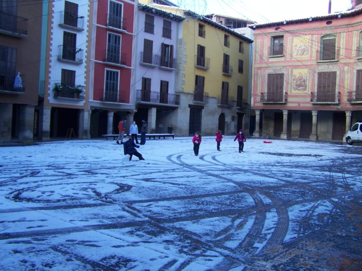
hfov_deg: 49.0
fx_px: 397
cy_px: 136
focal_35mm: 38
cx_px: 181
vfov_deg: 37.7
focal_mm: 6.3
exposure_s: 1/100
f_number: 2.8
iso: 64
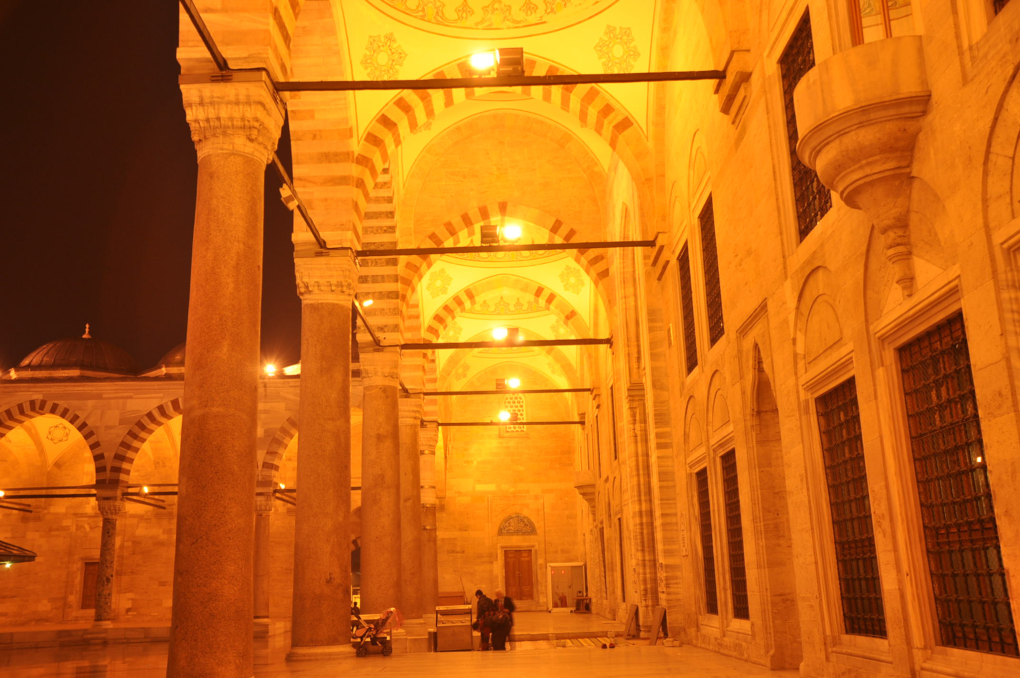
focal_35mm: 33
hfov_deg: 57.3
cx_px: 510
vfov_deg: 39.9
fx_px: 934
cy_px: 339
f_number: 5
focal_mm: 22
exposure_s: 1/3
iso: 200
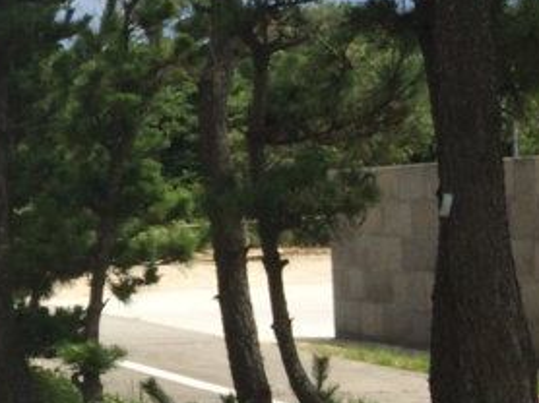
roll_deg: +0.4
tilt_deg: +7.9
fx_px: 1665
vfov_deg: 13.8
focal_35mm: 107
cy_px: 163
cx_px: -427
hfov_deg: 15.7
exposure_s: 1/2415
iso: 32
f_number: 2.2
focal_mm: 4.15
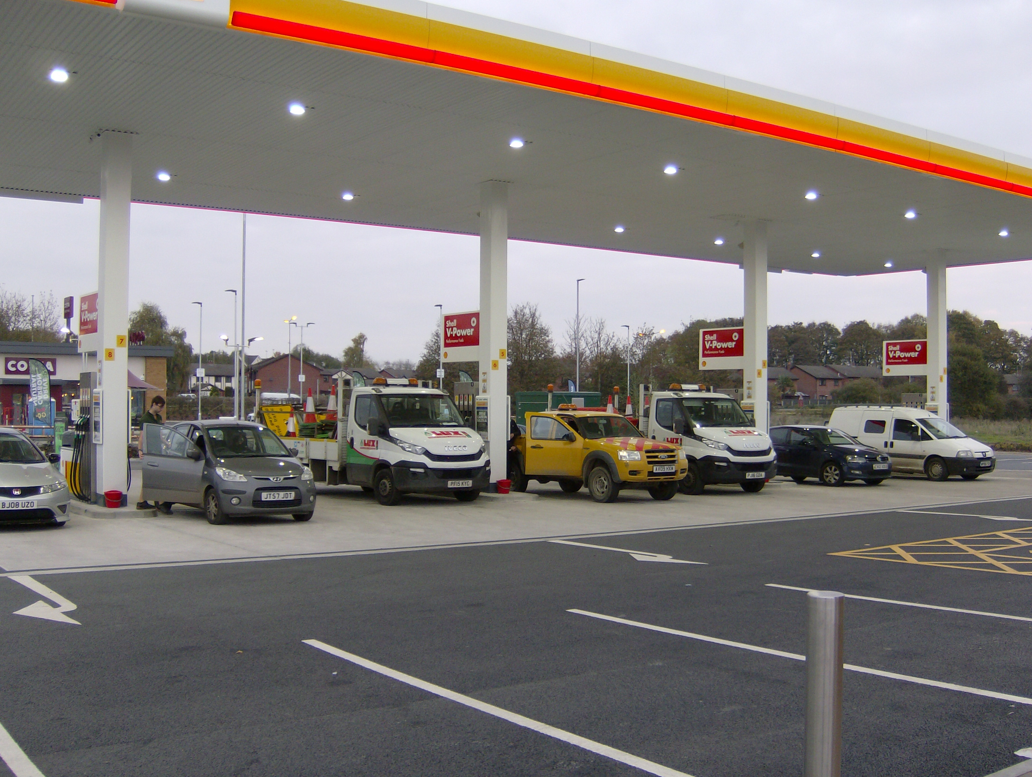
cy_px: 388
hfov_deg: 51.3
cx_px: 516
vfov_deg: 39.7
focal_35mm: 36
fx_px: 1075
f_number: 2.8
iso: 105
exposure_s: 1/64
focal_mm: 6
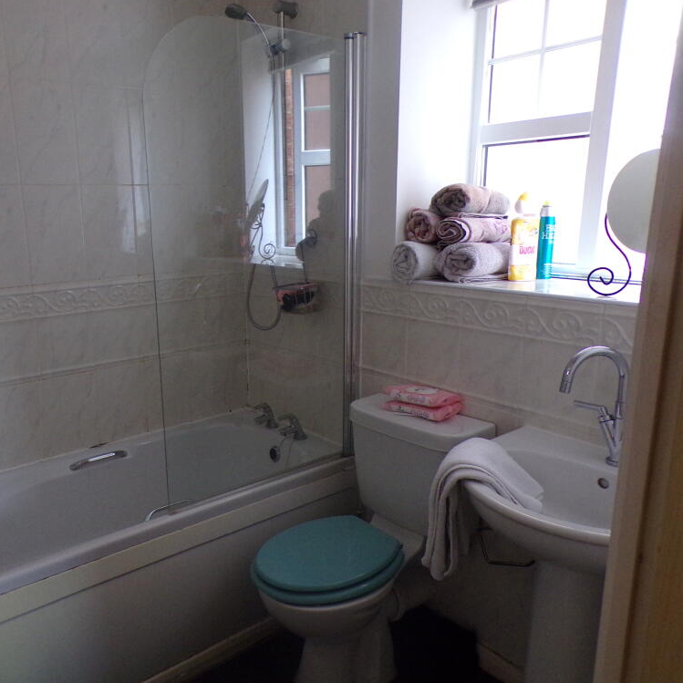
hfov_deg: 55.2
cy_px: 338
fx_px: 647
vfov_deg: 55.6
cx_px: 269
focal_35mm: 29
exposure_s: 1/17
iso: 225
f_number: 3
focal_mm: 4.3
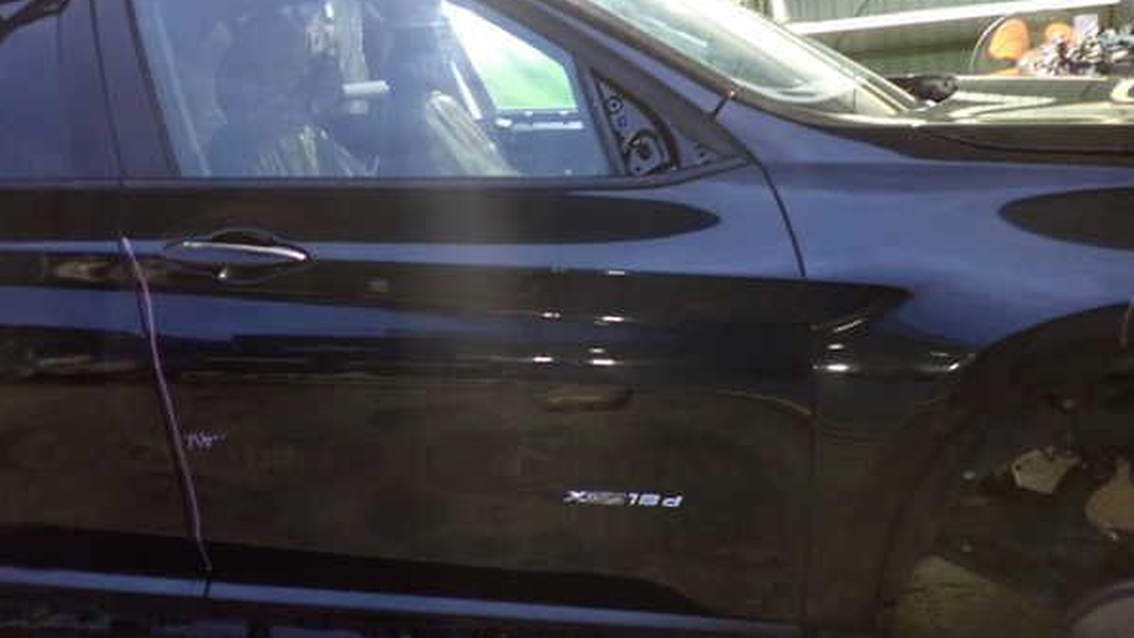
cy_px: 294
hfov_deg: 59.5
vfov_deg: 35.6
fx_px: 992
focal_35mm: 33
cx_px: 571
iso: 800
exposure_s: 1/8
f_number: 2.3
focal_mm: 5.4
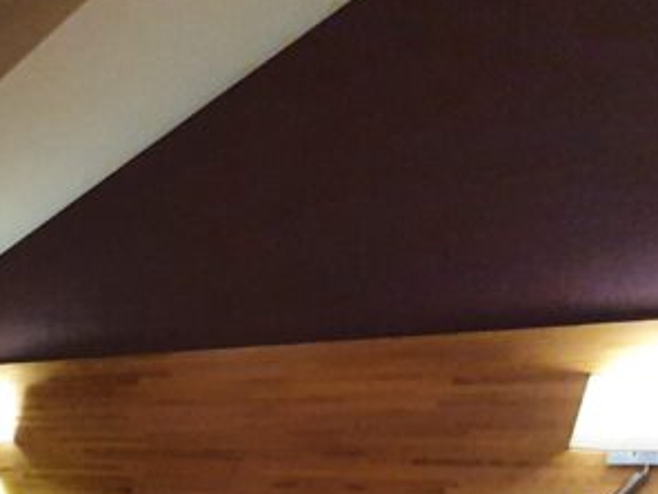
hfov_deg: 32.5
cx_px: -182
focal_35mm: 45
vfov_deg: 26.5
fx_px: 855
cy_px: 665
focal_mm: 1.8
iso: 320
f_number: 2.2
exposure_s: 1/33
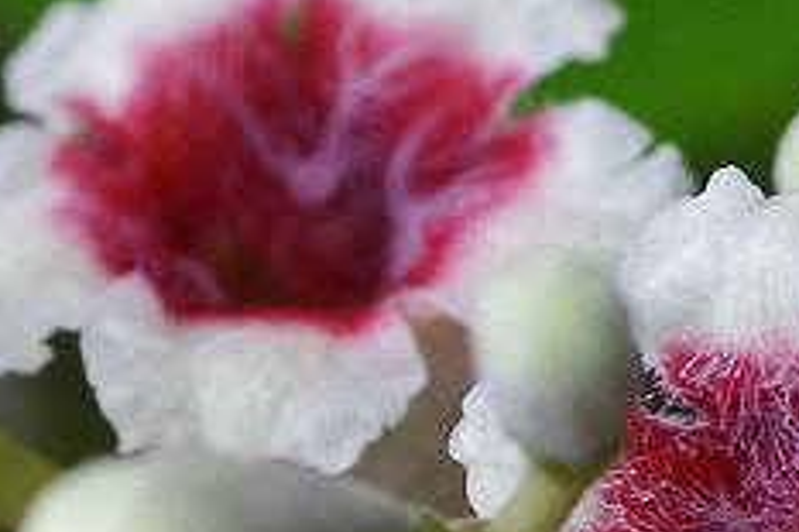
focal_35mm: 1030
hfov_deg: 2.0
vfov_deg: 1.3
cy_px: 755
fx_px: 22843
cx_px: 353
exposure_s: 1/100
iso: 500
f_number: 8
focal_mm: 100
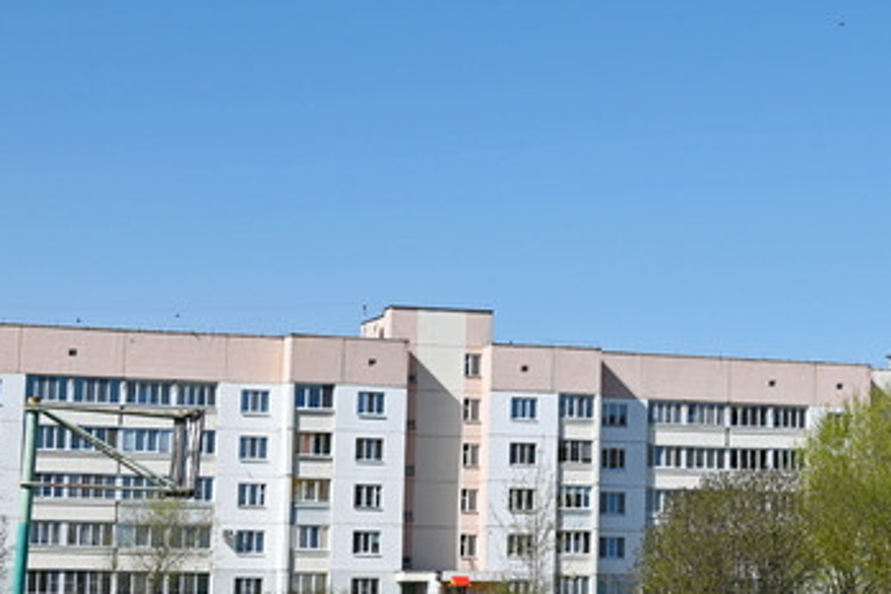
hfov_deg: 17.2
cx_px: 970
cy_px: 243
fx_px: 2846
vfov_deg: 11.9
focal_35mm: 115
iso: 100
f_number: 8
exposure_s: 1/500
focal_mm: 50
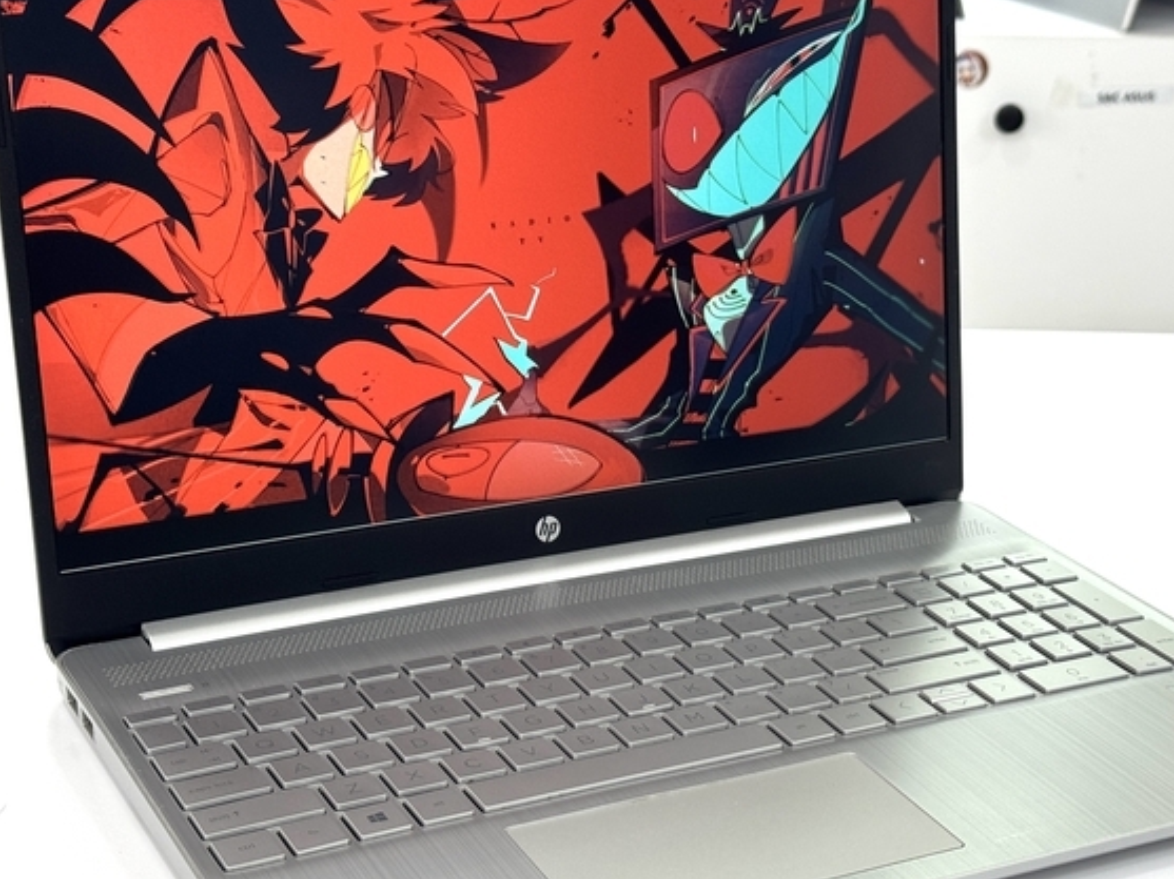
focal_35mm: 69
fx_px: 2339
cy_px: 445
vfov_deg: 21.3
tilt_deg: -19.7
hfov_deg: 28.2
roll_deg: -1.0
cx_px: 637
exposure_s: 1/100
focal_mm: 6.76
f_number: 1.78
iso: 64
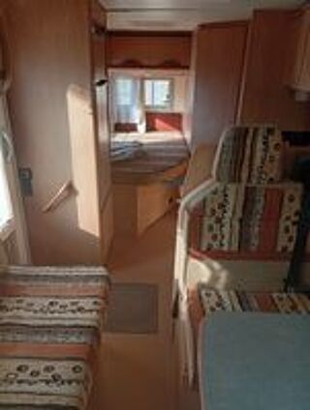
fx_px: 321
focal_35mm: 27
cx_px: 155
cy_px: 205
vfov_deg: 65.2
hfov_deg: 51.5
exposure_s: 1/50
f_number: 1.8
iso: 53
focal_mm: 3.98
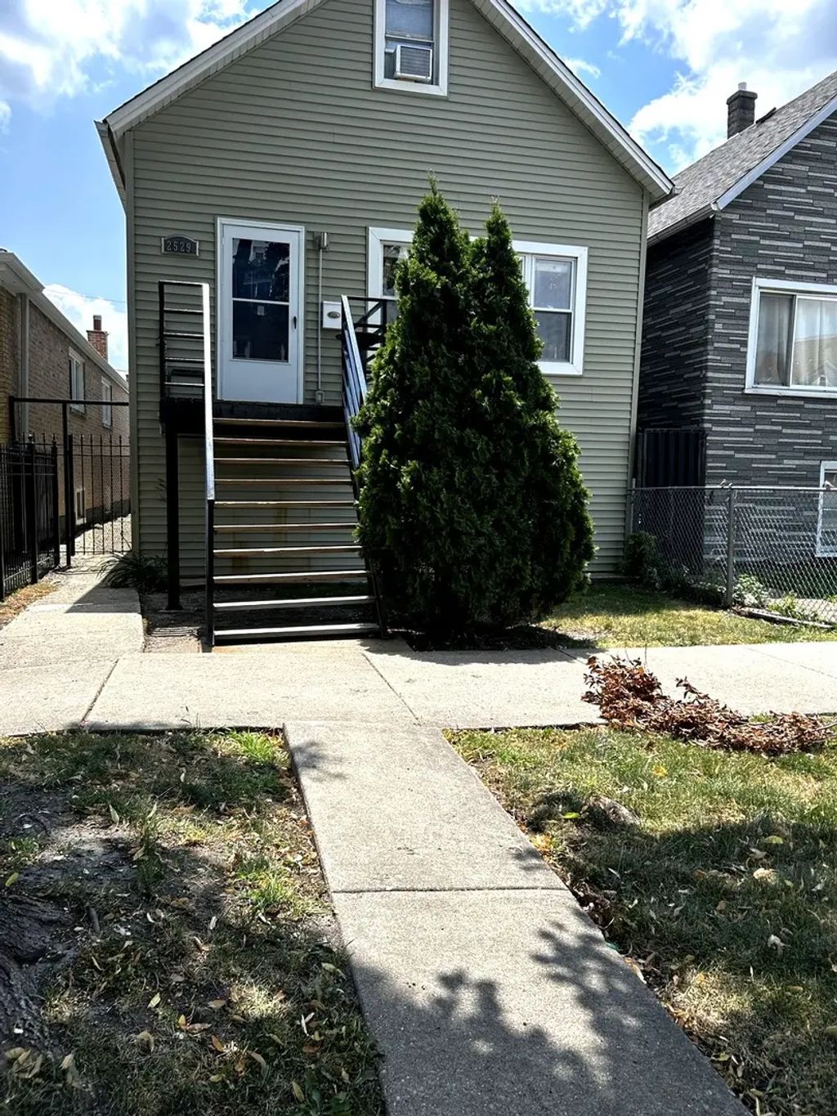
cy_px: 558
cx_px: 418
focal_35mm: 26
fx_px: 838
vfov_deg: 67.3
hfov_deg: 53.1
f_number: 1.5
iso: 50
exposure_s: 1/2208
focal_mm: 5.7
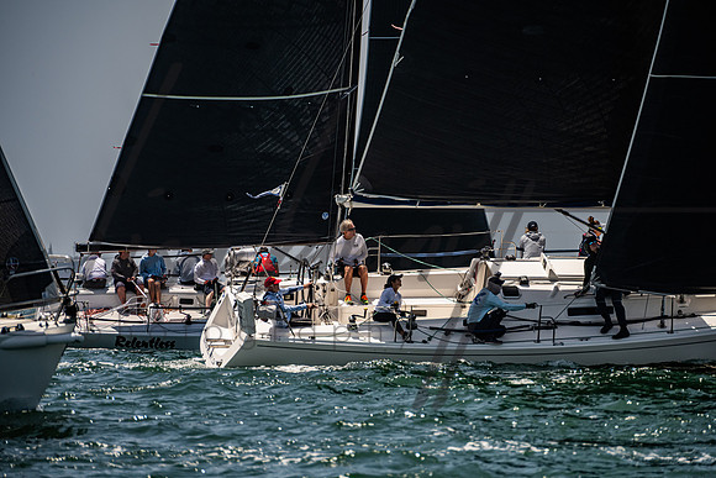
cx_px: 358
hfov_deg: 5.7
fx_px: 7161
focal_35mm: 360
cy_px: 239
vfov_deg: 3.8
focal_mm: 360
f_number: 8
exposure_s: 1/2000
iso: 400
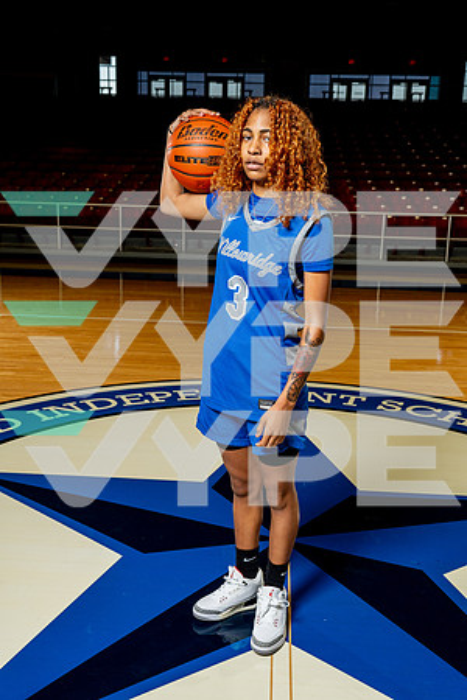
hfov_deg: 37.9
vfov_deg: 54.4
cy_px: 350
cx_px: 234
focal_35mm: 35
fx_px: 681
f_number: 5.6
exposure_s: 1/250
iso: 640
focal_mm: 35
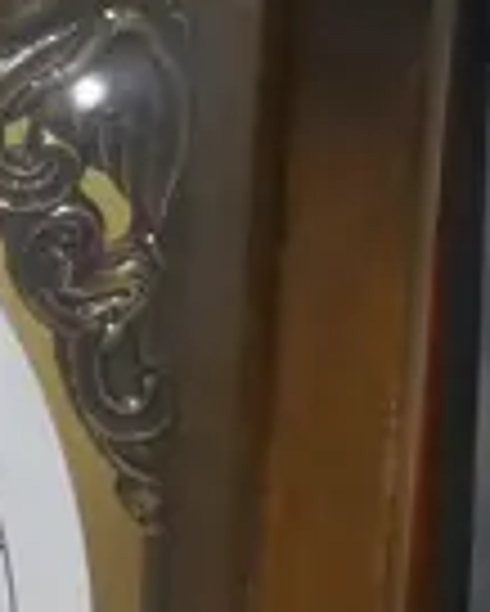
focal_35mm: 235
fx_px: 4255
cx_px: -946
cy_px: 468
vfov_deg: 8.2
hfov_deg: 6.1
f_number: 3.6
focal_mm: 16
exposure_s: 1/60
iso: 500
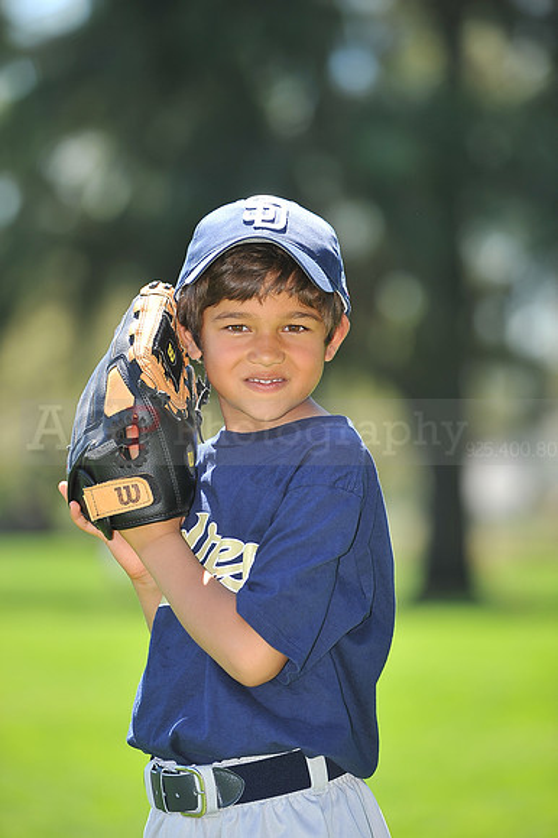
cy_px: 419
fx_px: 4655
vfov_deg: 10.3
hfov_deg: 6.9
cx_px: 279
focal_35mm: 200
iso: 200
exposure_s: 1/500
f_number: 4.5
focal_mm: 200
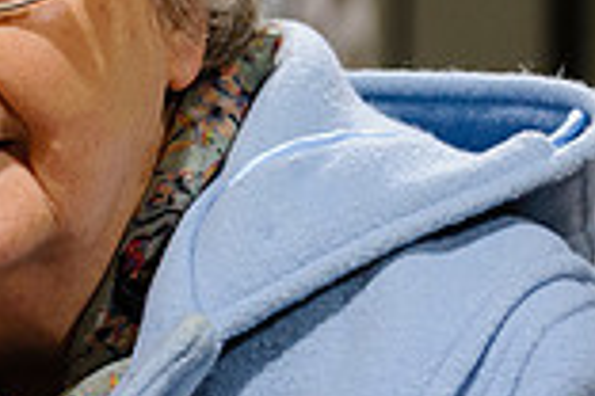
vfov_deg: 5.1
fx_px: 4413
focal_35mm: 267
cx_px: -431
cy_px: 267
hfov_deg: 7.5
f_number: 4
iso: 1600
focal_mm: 70
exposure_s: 1/100
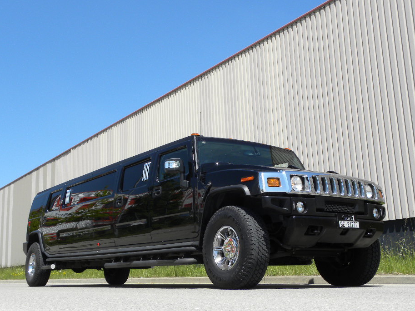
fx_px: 552
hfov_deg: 41.2
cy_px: 150
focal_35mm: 46
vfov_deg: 31.5
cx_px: 205
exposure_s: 1/211
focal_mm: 7.3
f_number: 5.6
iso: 64
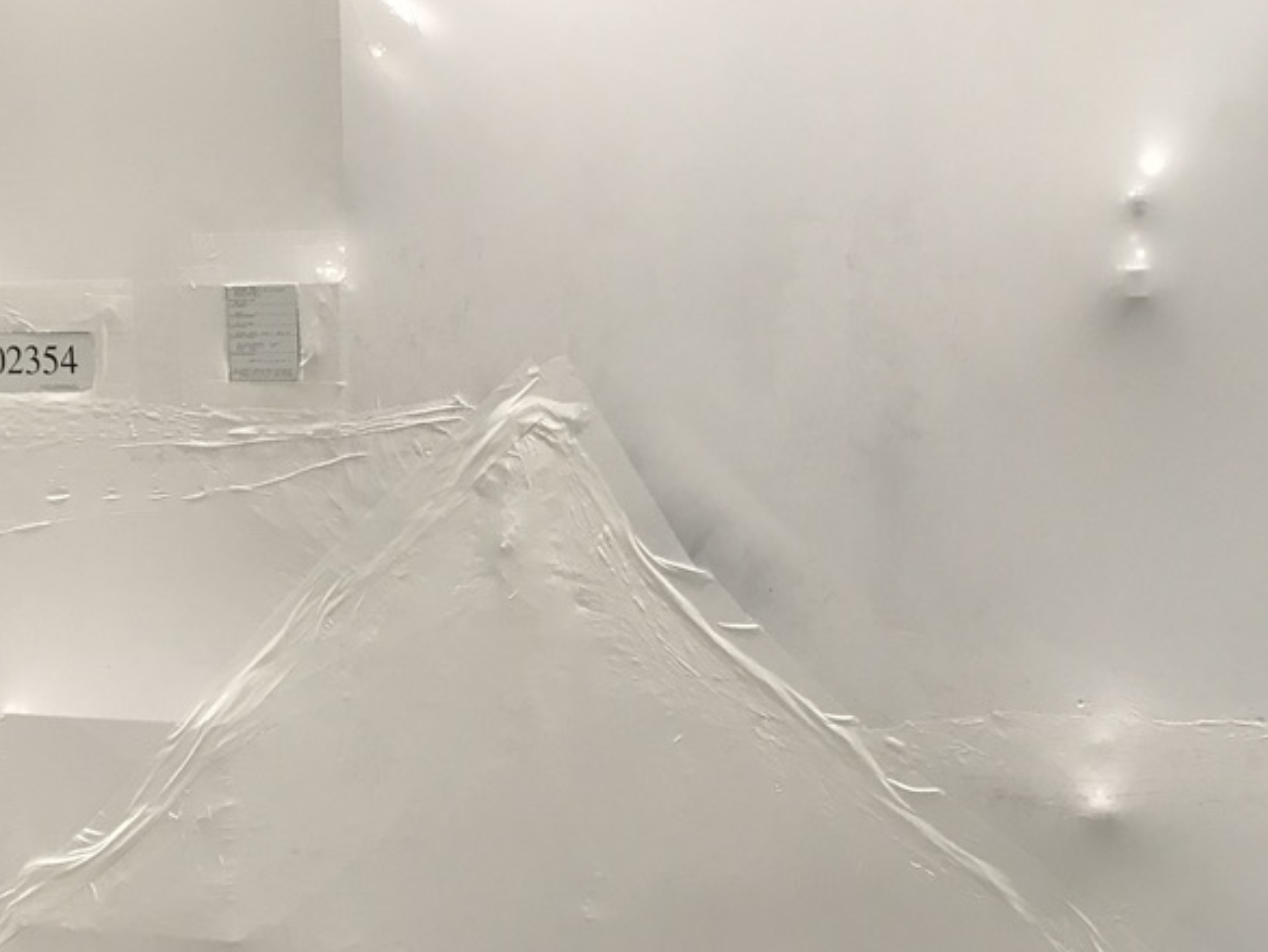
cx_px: 596
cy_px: 542
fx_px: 1795
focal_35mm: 49
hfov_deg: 38.9
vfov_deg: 29.7
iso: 40
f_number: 1.8
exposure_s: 1/30
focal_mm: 3.99
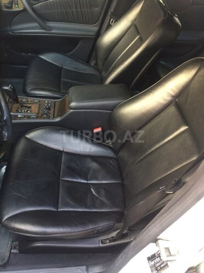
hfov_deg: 48.2
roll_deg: -8.3
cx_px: 102
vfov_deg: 61.7
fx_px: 228
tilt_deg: -44.8
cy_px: 136
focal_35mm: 29
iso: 200
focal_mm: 4.15
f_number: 2.2
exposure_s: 1/33
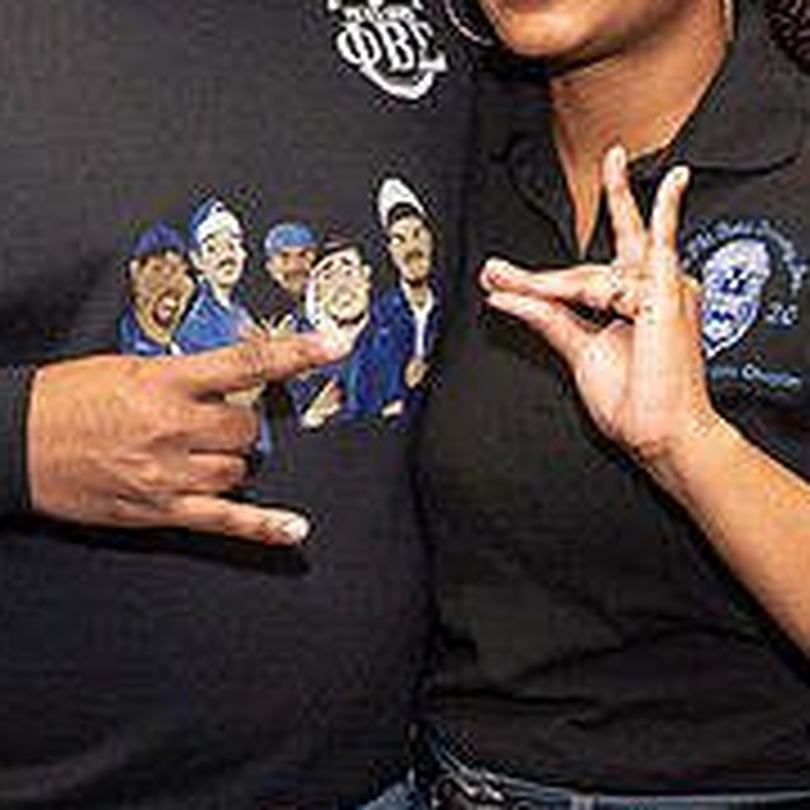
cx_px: 126
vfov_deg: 15.0
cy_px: 47
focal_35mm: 115
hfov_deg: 15.0
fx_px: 3044
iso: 1600
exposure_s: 1/100
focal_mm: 28
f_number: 3.5
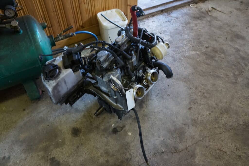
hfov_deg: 67.4
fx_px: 187
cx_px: 124
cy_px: 83
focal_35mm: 27
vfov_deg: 47.9
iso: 1250
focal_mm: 18
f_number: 4.5
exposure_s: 1/60
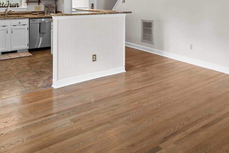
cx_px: 158
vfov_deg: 34.4
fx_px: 223
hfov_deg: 53.1
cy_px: -1
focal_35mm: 35
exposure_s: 1/1.67
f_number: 8
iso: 100
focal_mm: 16
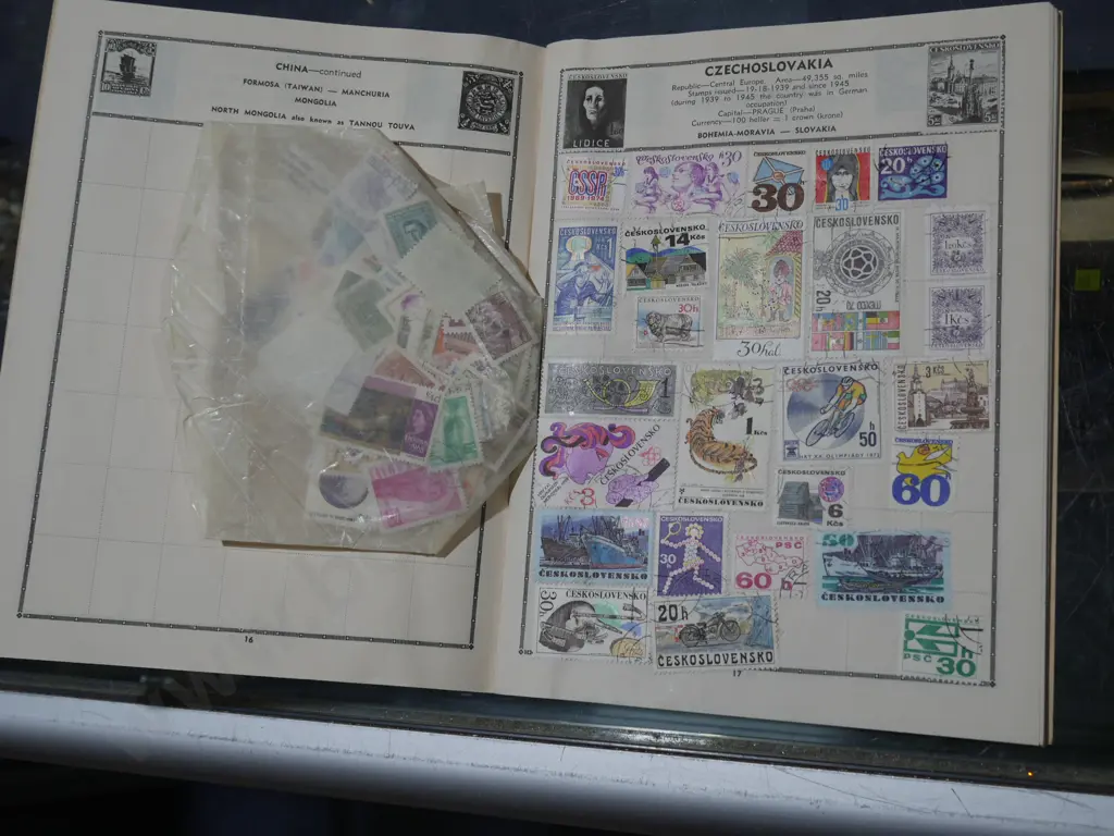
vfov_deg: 34.3
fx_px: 1352
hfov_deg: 44.8
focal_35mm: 42
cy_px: 418
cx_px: 557
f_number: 5.6
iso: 200
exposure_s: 1/125
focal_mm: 21
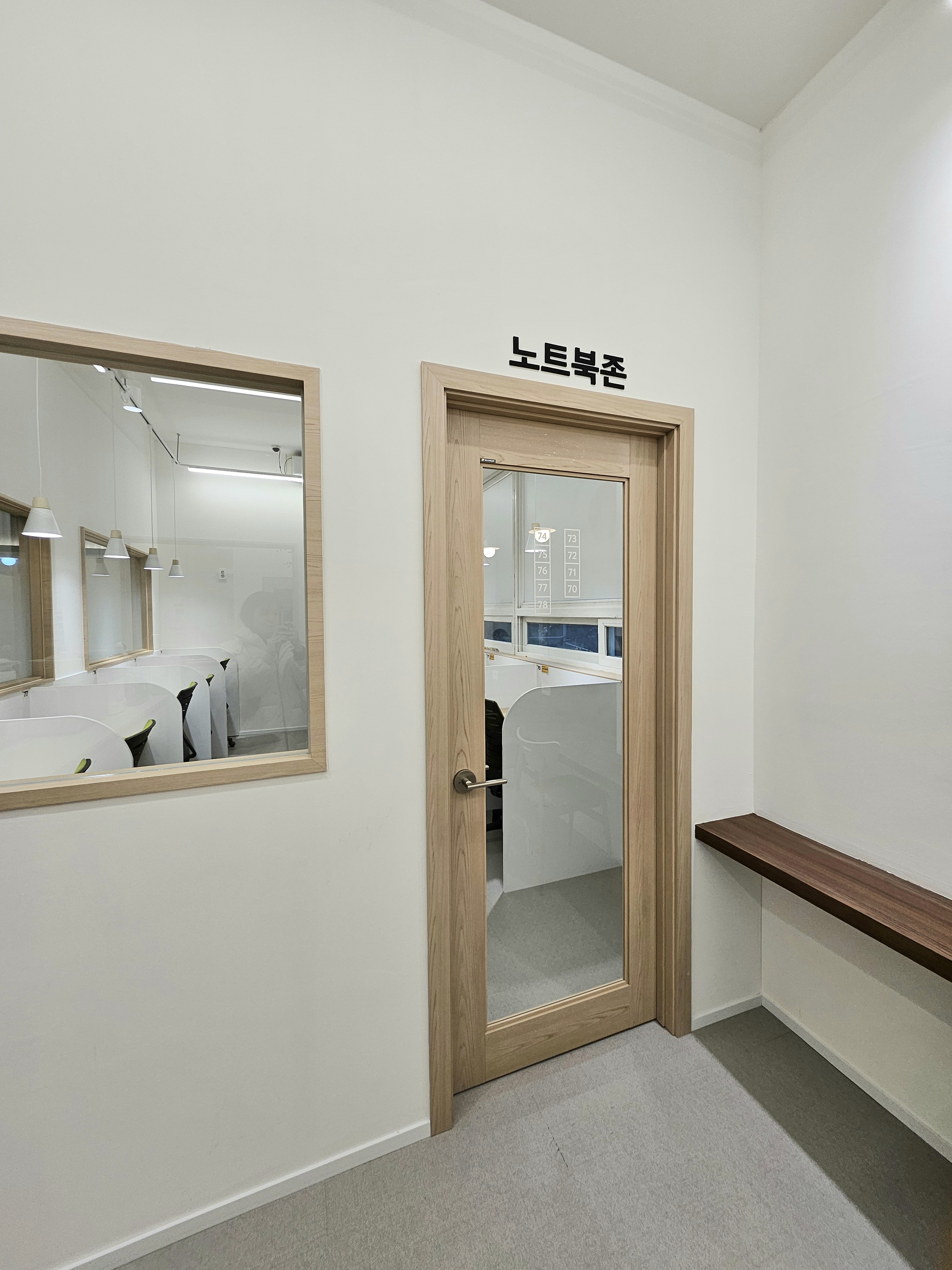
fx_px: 477
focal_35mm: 13
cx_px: 476
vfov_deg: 106.2
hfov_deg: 89.9
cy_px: 635
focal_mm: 1.74
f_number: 2.2
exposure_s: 1/60.2
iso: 32
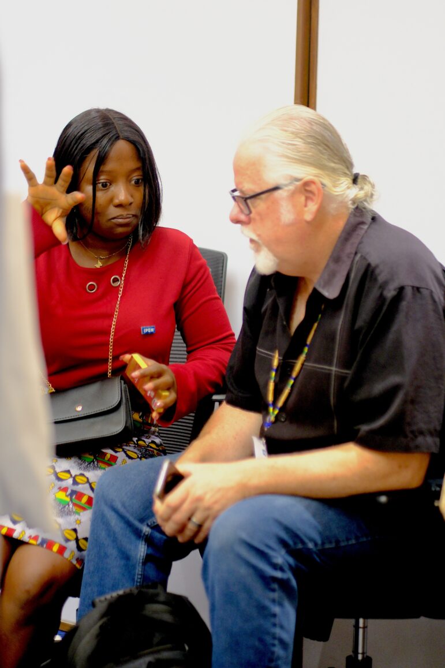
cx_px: 222
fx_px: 1558
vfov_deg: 24.2
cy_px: 334
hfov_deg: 16.3
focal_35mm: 84
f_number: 1.2
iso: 1250
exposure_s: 1/320
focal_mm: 56
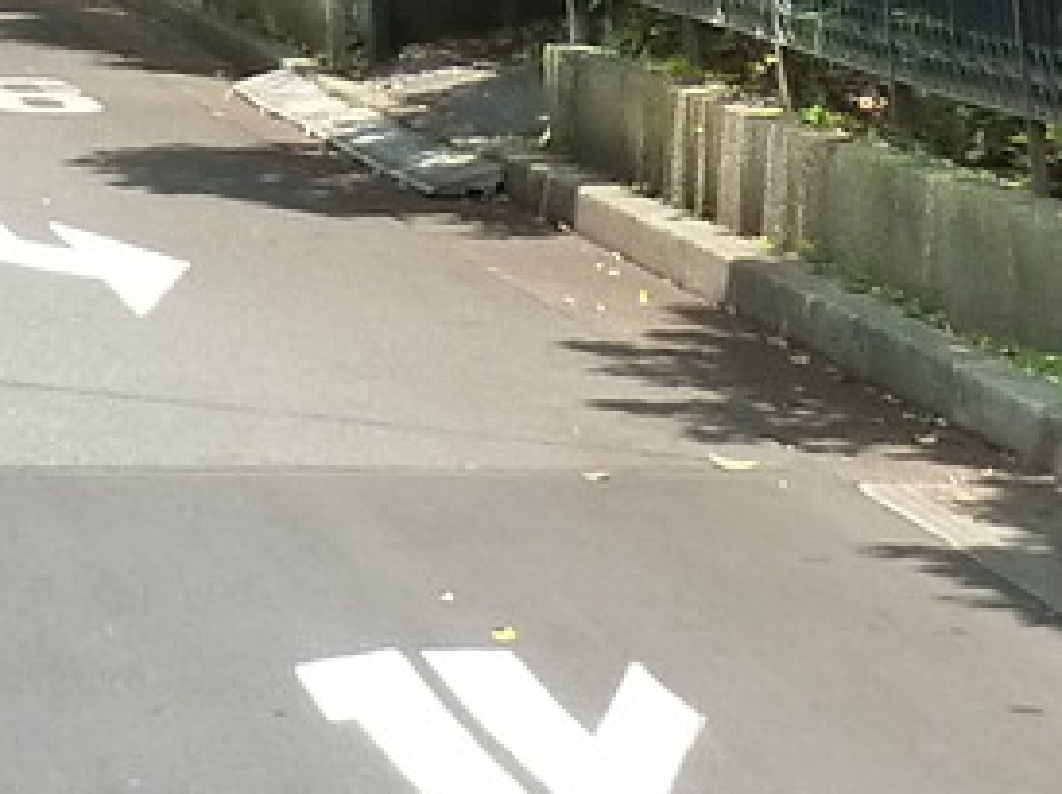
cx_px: -508
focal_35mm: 146
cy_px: -1290
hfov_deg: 12.9
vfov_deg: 8.9
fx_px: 4475
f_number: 4
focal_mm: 4.1
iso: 200
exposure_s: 1/200
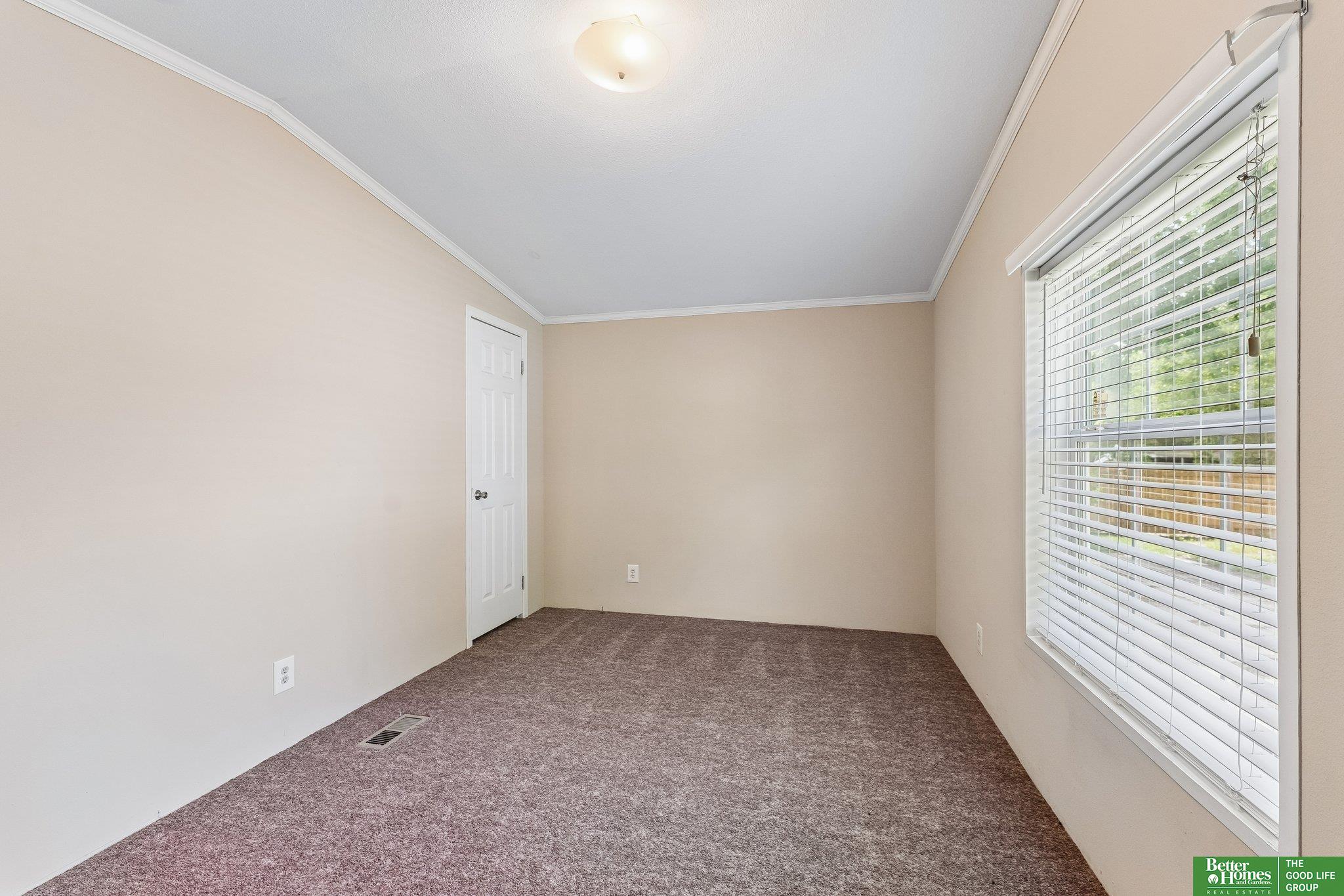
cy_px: 448
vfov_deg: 81.2
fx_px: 523
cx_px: 672
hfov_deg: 104.3
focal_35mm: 14
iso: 500
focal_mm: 14
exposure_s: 1/20
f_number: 6.3
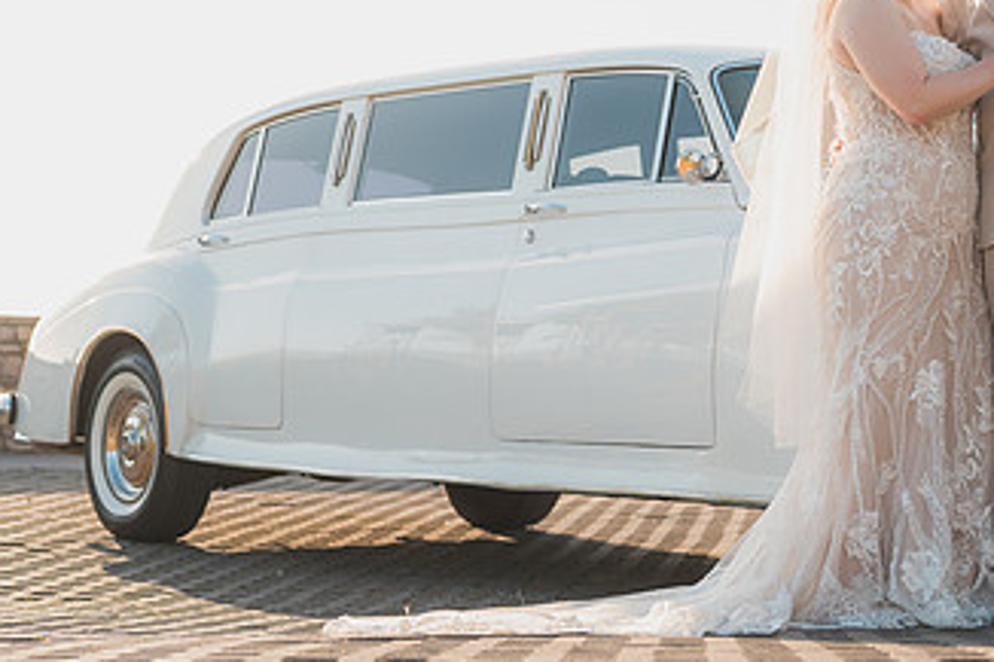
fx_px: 2456
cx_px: 744
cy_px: 178
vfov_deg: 15.3
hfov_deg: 22.7
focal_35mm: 89
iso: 125
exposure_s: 1/800
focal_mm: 50
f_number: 2.5
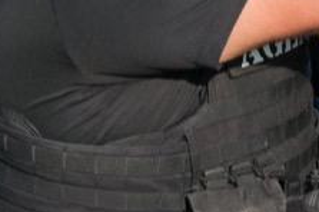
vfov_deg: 2.7
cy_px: 33
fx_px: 4575
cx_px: 448
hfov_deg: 4.0
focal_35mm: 517
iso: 500
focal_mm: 120
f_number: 2.8
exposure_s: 1/5000
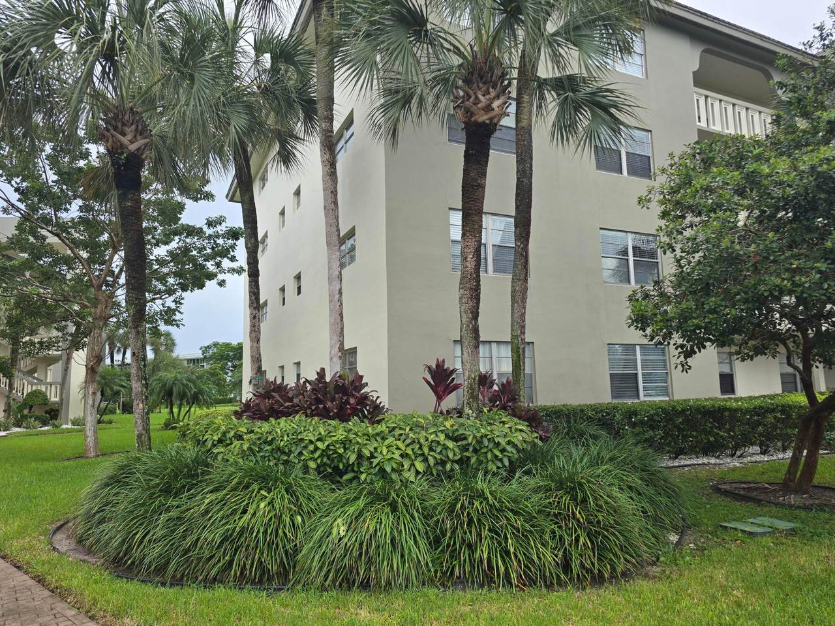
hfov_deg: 73.9
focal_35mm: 23
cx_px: 418
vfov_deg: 58.9
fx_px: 555
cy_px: 313
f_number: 1.7
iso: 12
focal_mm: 6.3
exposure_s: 1/209
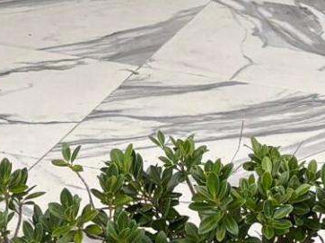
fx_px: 1942
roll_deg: -1.1
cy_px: -308
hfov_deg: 9.5
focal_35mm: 207
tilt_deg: -8.1
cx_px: 31
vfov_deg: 6.8
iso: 64
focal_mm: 5.96
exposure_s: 1/519
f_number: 1.6
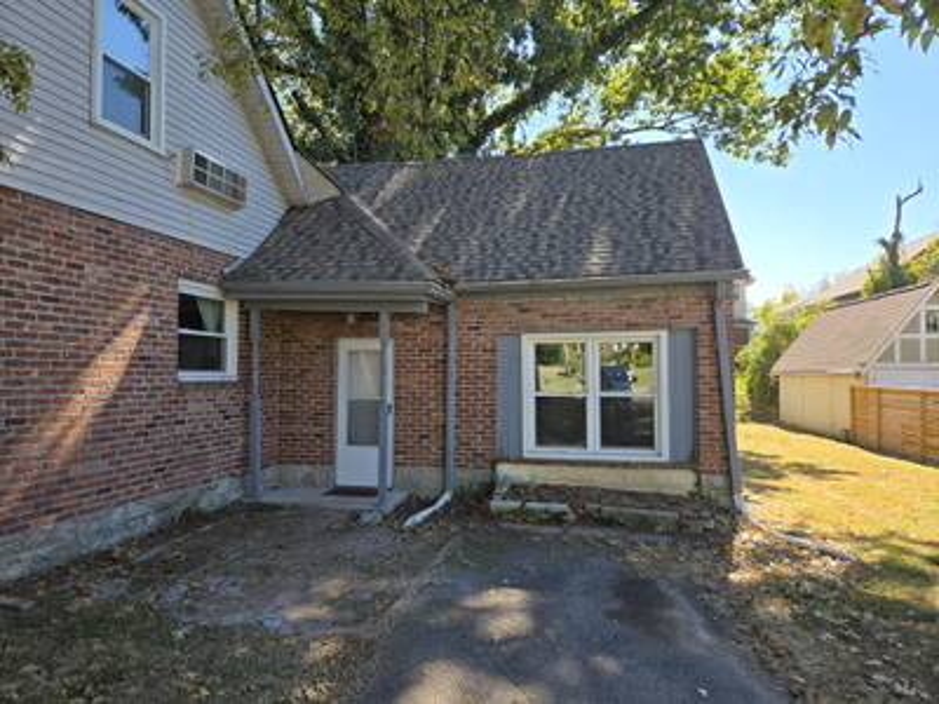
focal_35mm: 23
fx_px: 624
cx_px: 470
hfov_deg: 73.9
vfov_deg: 58.9
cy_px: 352
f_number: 1.8
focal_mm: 5.4
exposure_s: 1/626
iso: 25
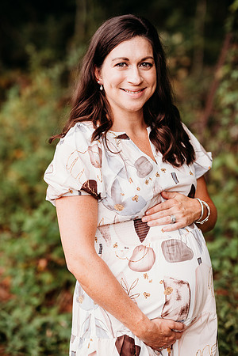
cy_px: 178
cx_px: 119
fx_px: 843
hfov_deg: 16.1
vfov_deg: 23.9
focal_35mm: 85
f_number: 2.5
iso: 320
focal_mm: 85
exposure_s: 1/200
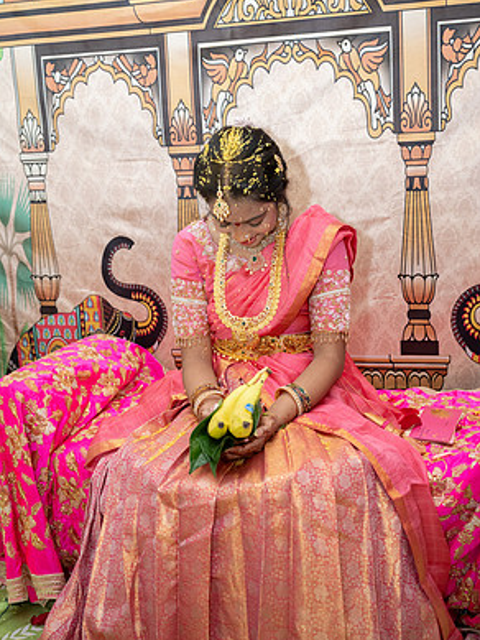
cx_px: 235
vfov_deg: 46.6
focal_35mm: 40
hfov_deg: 36.0
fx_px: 739
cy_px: 271
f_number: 4
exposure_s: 1/160
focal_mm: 36
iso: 1000
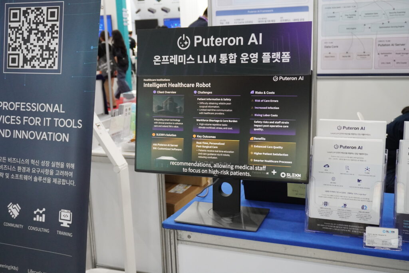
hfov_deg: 46.4
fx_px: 477
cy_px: 136
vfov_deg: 31.9
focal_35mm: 42
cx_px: 204
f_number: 4.5
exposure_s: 1/200
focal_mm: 28
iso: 2500
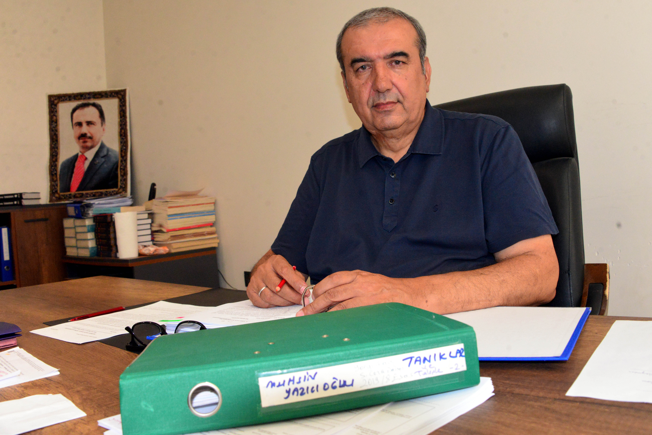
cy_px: 218
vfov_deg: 46.4
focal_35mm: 28
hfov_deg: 65.5
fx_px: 507
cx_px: 326
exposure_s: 1/200
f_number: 9
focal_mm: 28
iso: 5000
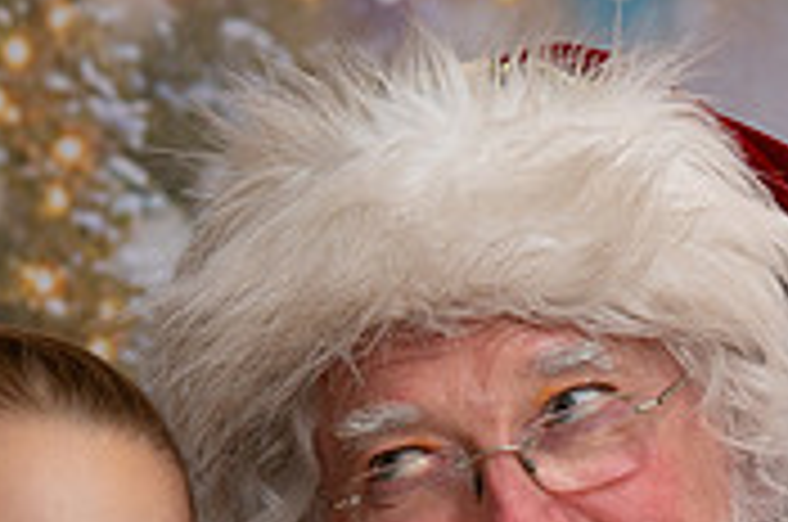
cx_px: 303
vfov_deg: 3.7
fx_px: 8018
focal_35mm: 367
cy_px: 716
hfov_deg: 5.6
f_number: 5
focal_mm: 95
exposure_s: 1/200
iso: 1000
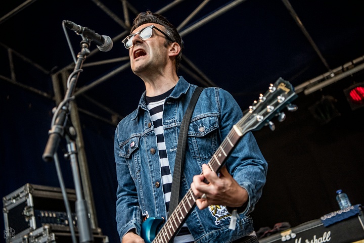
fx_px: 486
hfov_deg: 41.1
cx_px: 182
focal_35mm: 48
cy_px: 122
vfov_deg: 28.1
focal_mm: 48
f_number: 2.8
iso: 640
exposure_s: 1/125
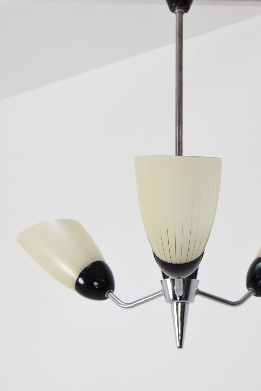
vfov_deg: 33.9
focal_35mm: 59
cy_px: 197
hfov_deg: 22.9
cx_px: 183
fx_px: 641
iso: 1600
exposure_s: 1/125
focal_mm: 26
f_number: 5.6
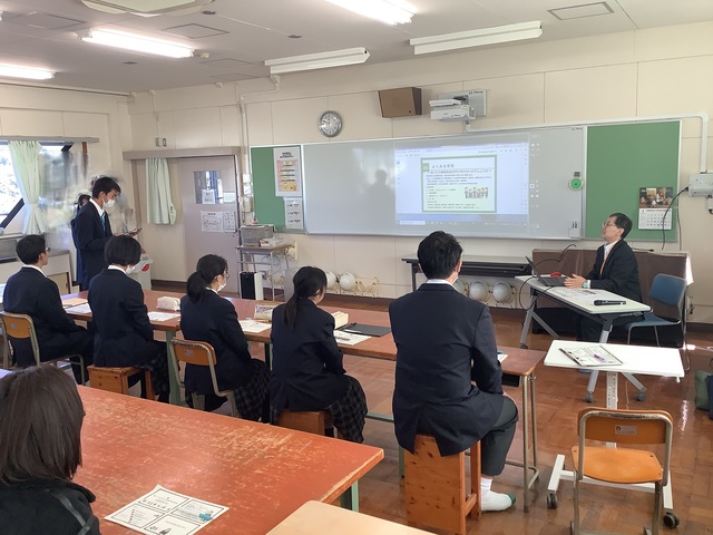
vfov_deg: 45.4
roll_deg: +2.8
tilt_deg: -8.3
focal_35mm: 31
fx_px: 639
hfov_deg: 58.4
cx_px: 356
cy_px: 268
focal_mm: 3.3
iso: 80
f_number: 2.4
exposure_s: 1/120
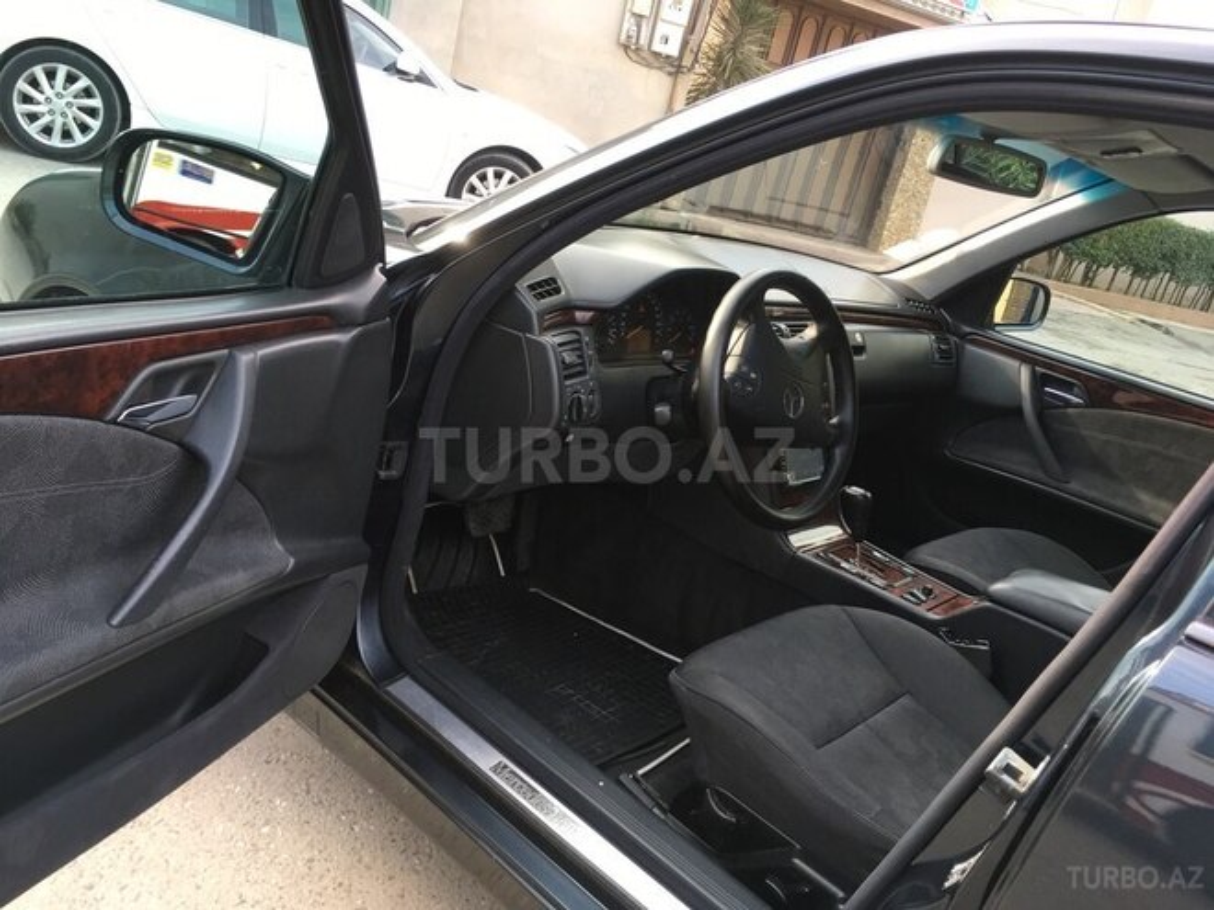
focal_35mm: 29
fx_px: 1017
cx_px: 607
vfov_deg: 48.2
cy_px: 455
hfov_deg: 61.7
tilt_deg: -18.7
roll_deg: -13.0
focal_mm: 4.15
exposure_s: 1/100
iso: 40
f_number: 2.2
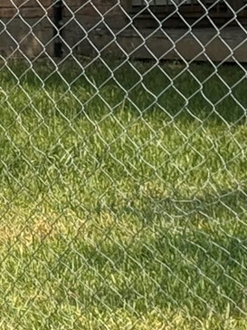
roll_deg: +1.0
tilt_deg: +3.8
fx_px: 2569
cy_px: -160
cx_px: -384
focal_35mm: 270
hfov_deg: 5.3
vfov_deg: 7.2
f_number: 1.78
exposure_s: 1/3534
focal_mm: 6.76
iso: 64
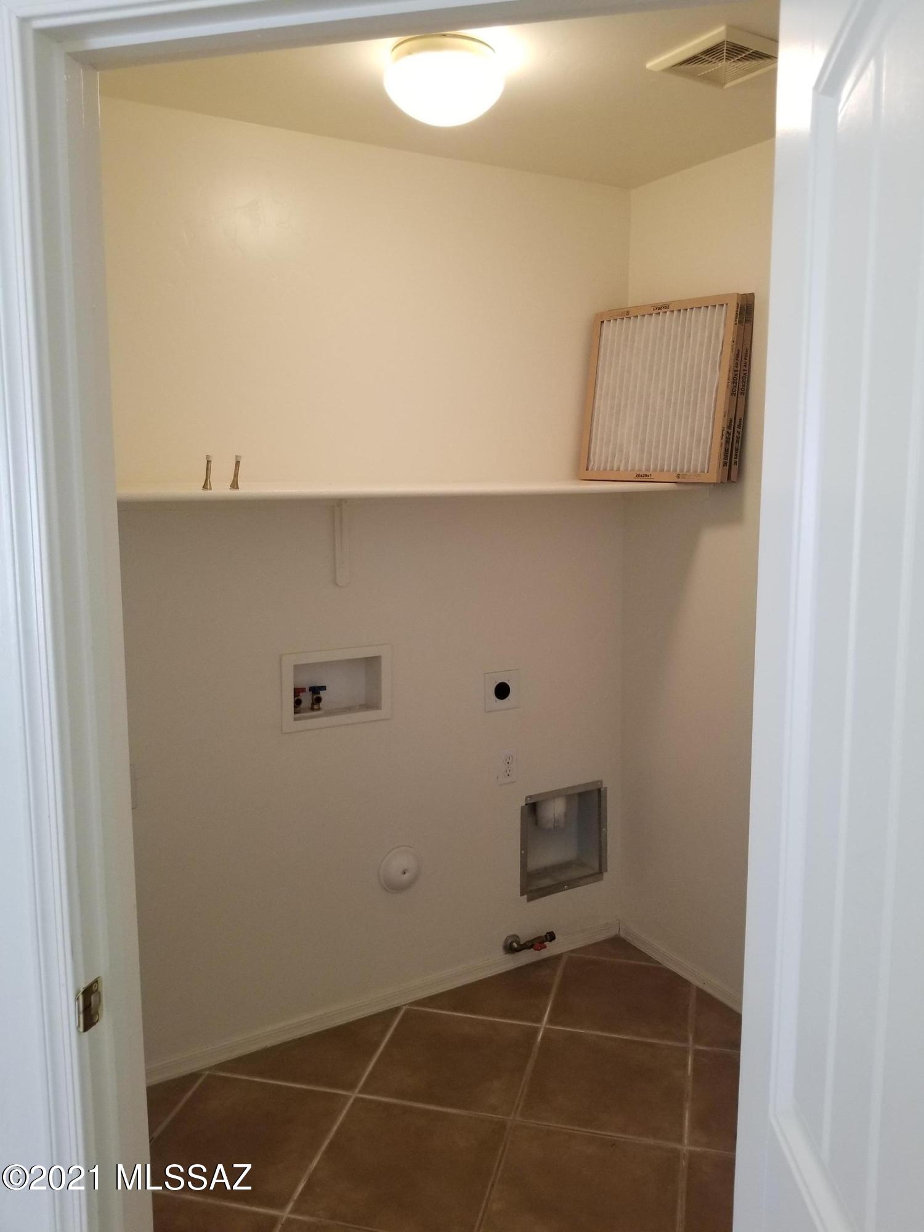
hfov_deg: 53.1
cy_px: 616
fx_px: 925
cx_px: 462
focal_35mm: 26
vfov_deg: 67.3
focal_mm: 4.25
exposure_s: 1/40
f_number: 1.7
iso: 200
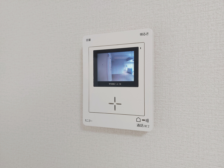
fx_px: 155
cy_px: 84
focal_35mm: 24
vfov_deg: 56.8
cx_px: 112
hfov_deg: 71.6
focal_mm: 5.23
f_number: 1.8
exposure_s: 1/24
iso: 32
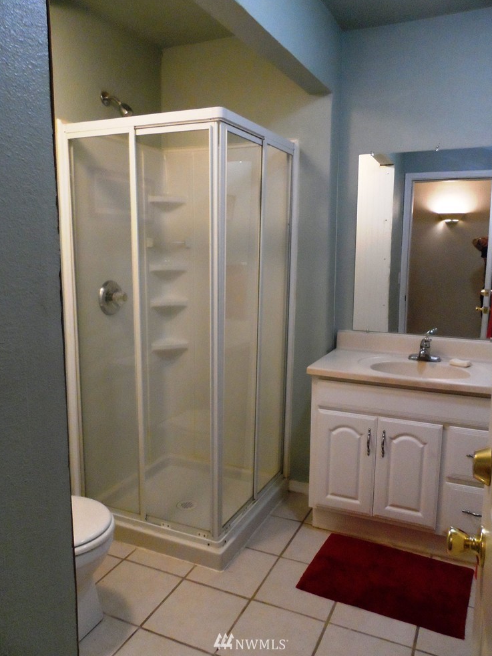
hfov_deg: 54.9
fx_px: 474
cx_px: 251
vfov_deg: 69.4
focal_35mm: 25
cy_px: 325
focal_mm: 4
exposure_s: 1/30
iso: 480
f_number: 3.2
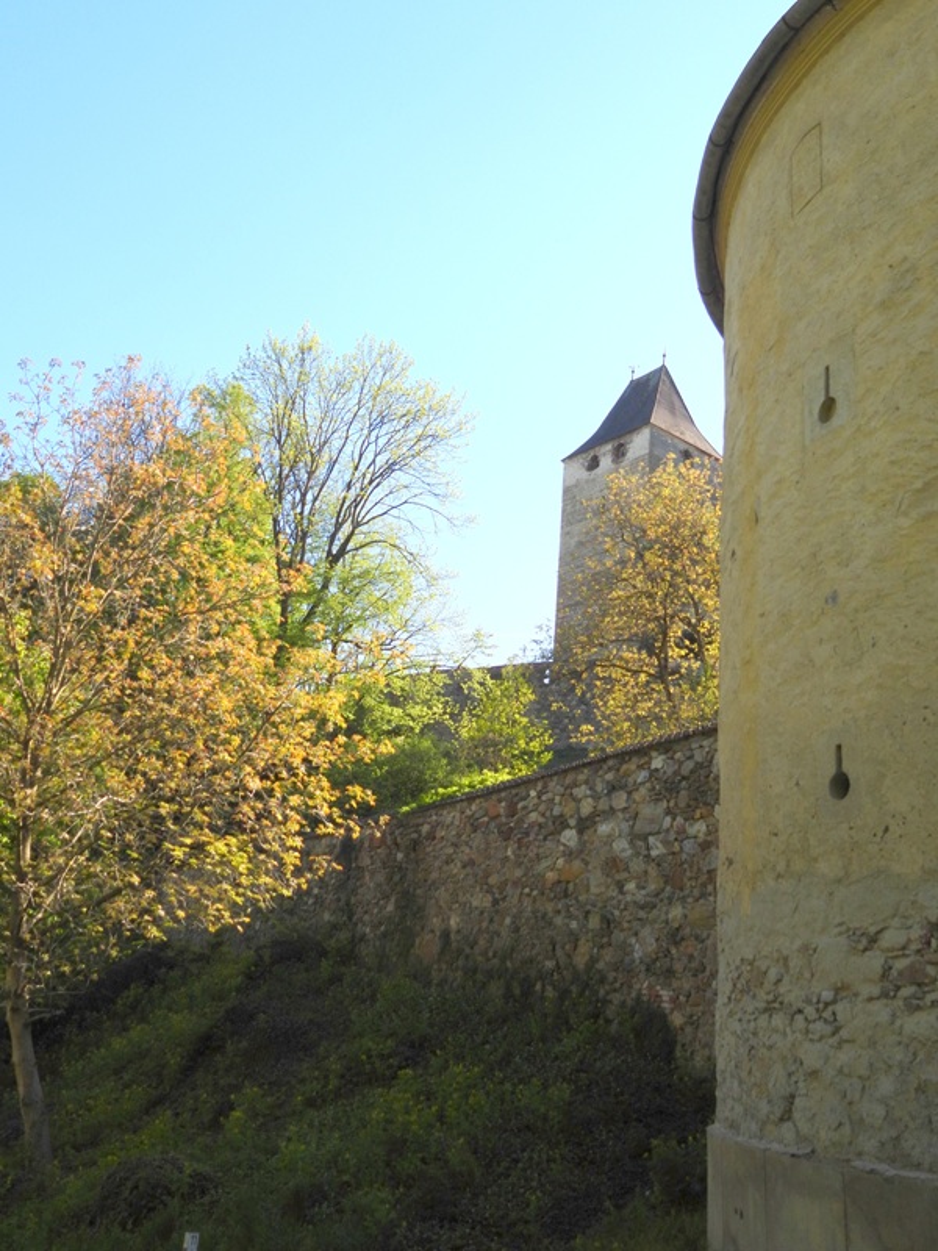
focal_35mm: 33
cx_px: 469
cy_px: 626
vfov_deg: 55.4
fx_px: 1192
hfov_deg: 42.9
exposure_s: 1/1000
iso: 100
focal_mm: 5.9
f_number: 3.2
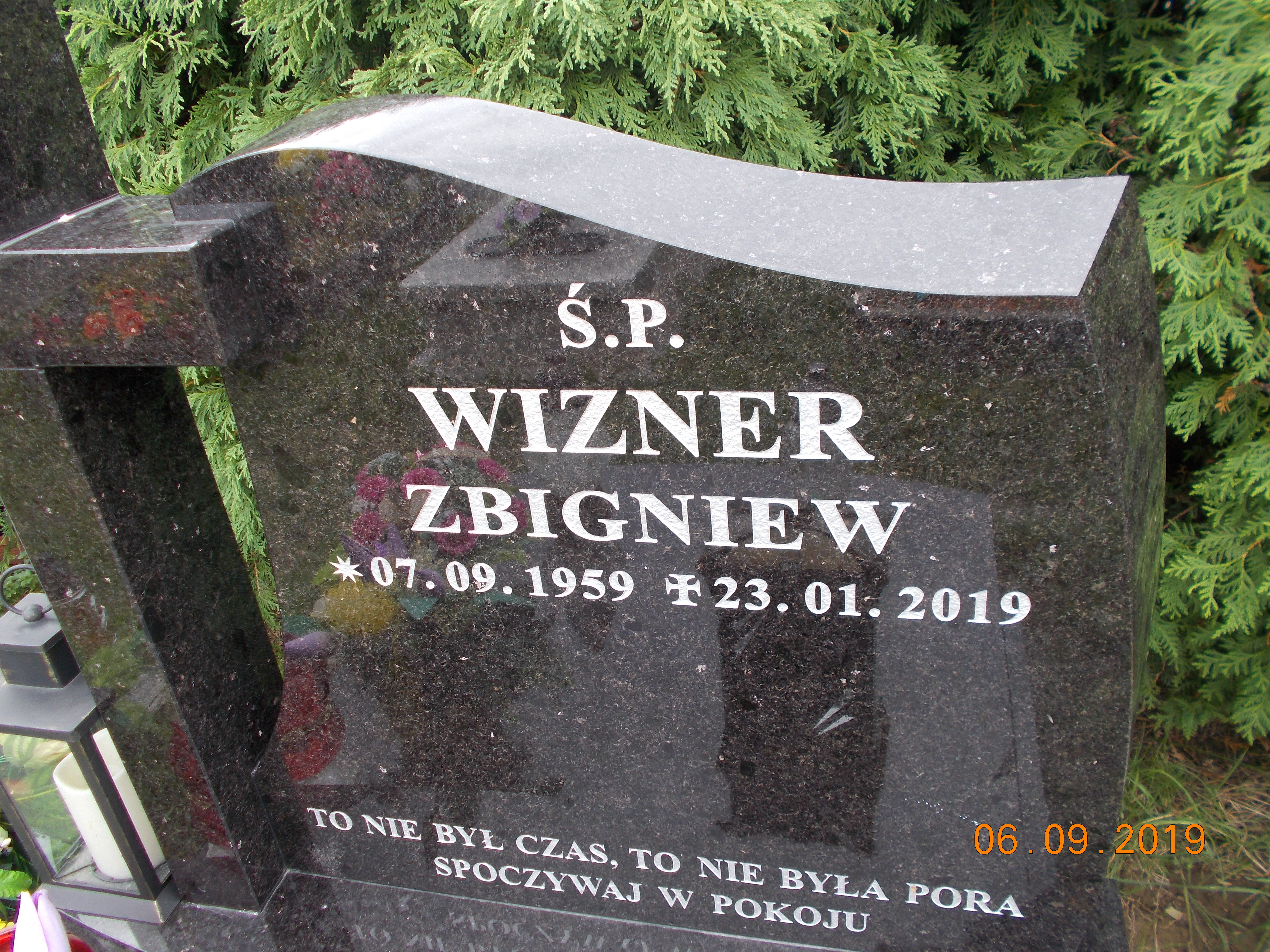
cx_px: 635
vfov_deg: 46.8
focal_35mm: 30
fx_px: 1101
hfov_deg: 60.0
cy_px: 476
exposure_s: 1/100
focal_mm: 5.3
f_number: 3.4
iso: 80
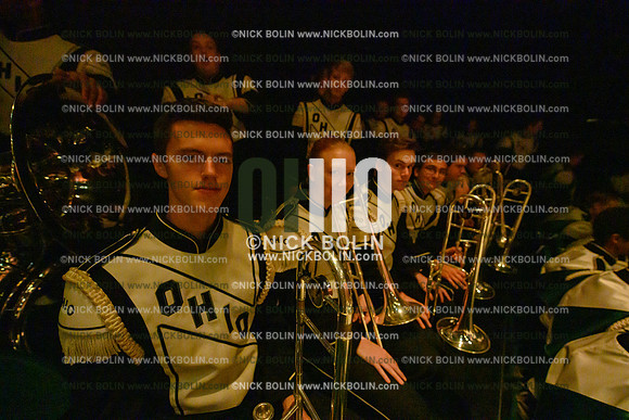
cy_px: 210
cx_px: 314
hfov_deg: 104.2
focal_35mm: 14
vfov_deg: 81.2
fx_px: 245
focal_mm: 14
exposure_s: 1/320
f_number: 2.8
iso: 25600
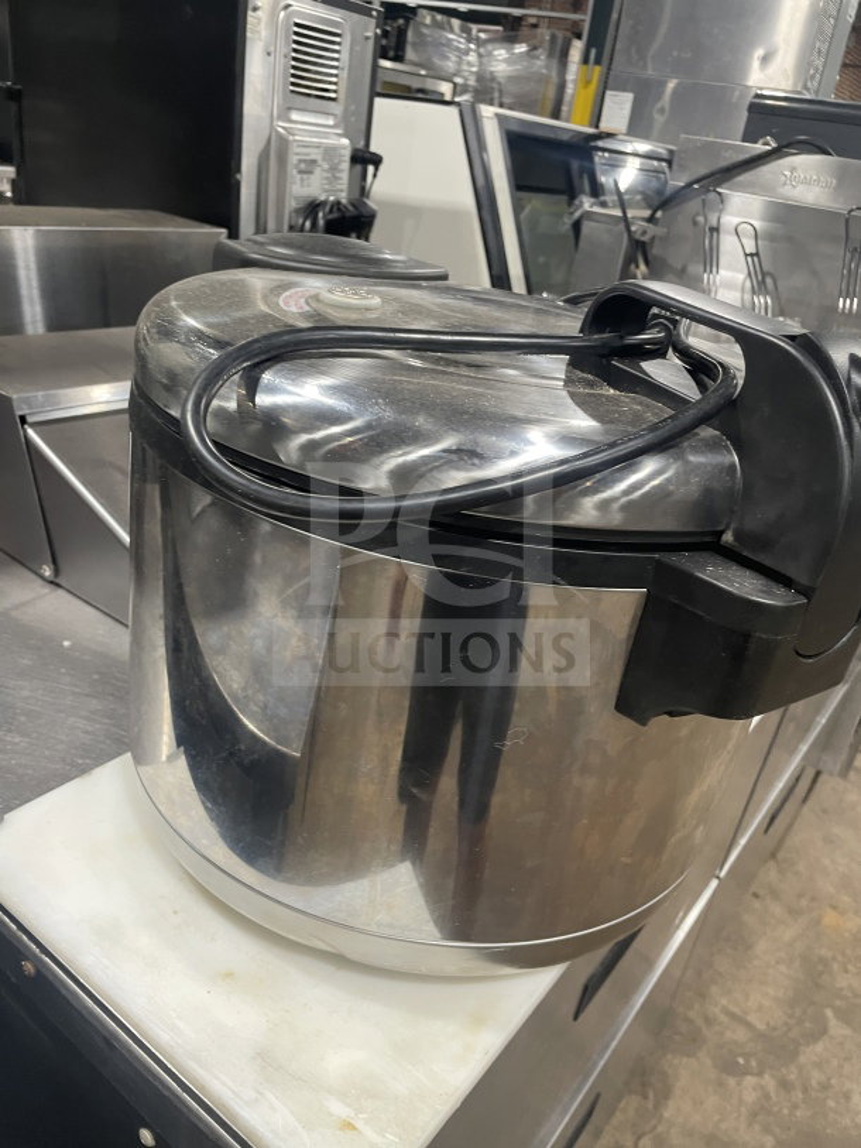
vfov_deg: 67.3
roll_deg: -8.8
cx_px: 430
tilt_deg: -27.7
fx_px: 862
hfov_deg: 53.1
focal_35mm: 26
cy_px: 574
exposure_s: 1/60
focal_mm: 4.2
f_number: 1.6
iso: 200
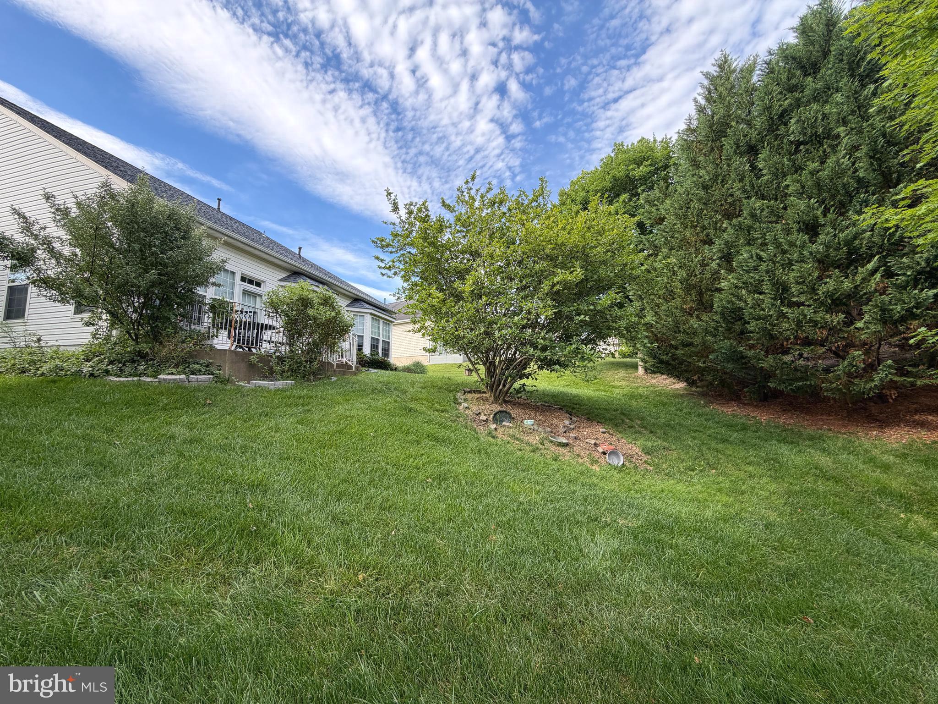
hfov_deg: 102.1
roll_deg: +0.3
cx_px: 469
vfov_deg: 85.7
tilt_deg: +6.1
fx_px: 379
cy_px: 352
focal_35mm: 14
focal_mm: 2.22
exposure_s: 1/502
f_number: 2.2
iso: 40
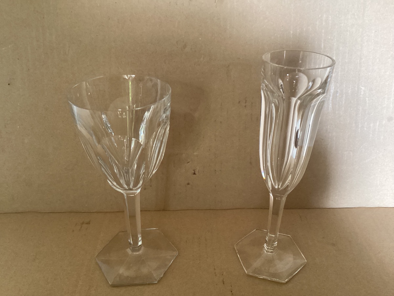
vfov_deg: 45.4
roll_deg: -2.6
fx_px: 353
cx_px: 197
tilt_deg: -27.0
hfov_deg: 58.4
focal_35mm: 31
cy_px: 148
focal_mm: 3.3
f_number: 2.4
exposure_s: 1/33
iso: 400
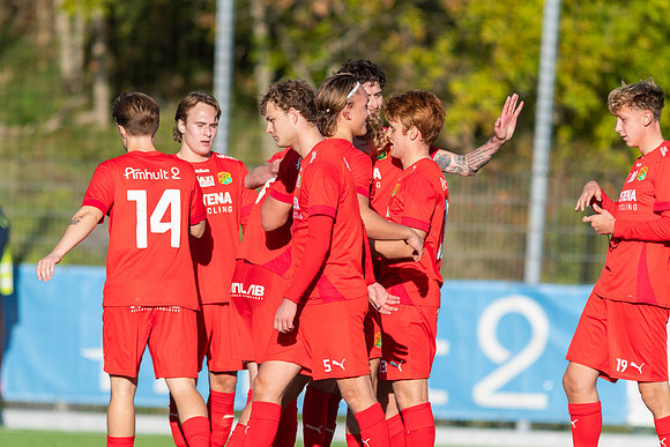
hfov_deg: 4.6
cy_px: 224
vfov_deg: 3.1
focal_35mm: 450
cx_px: 335
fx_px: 8377
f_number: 3.2
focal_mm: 300
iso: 100
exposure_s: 1/2000
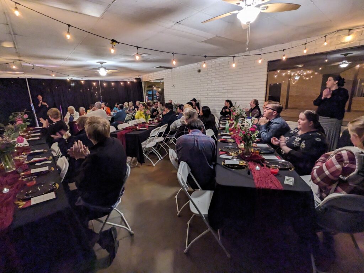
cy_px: 136
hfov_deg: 94.5
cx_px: 182
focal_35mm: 16
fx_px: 168
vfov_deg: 78.1
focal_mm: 2.22
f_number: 2.2
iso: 550
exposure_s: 1/24
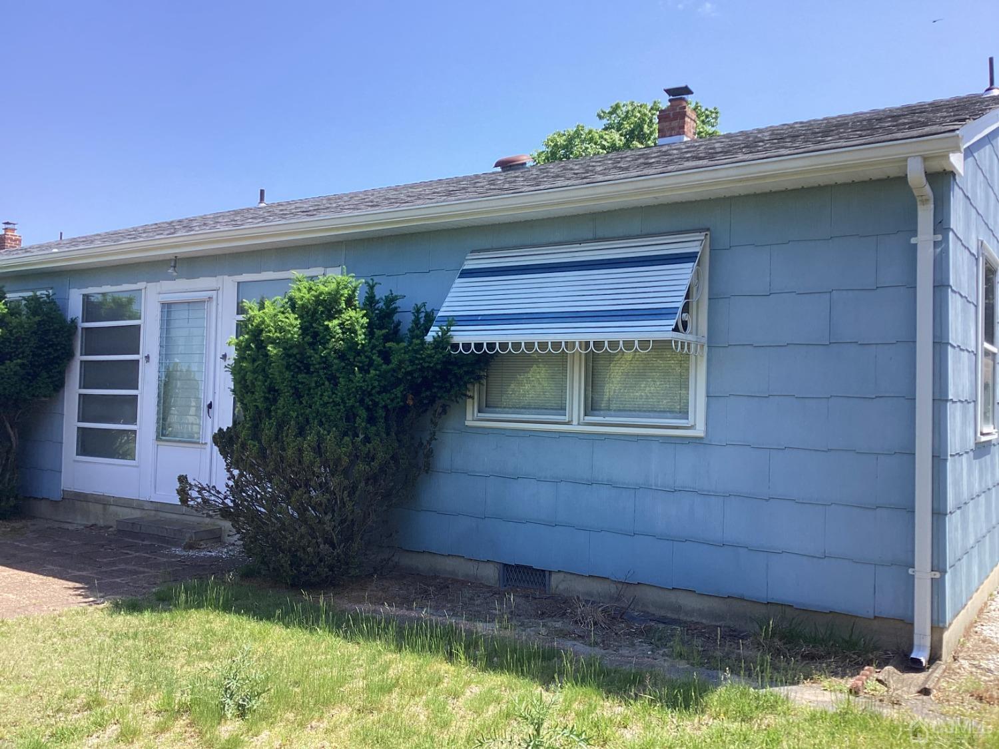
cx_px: 500
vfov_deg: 45.4
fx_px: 895
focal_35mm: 31
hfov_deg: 58.4
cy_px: 374
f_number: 2.4
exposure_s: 1/503
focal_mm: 3.3
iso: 25
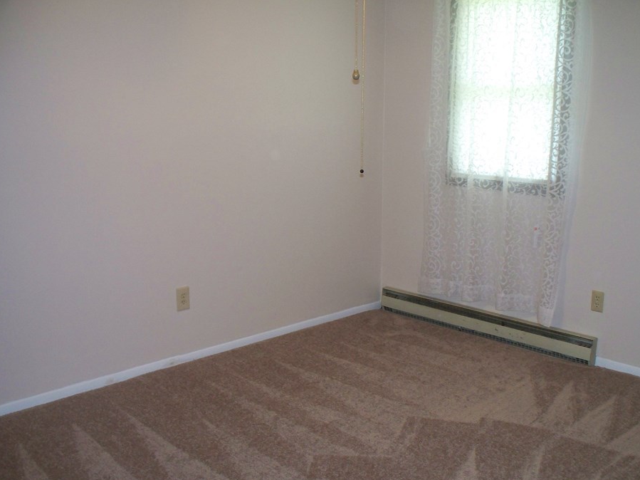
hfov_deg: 45.8
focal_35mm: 41
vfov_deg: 35.1
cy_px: 261
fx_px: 758
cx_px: 337
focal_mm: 7.54
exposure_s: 1/30
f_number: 2.8
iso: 200
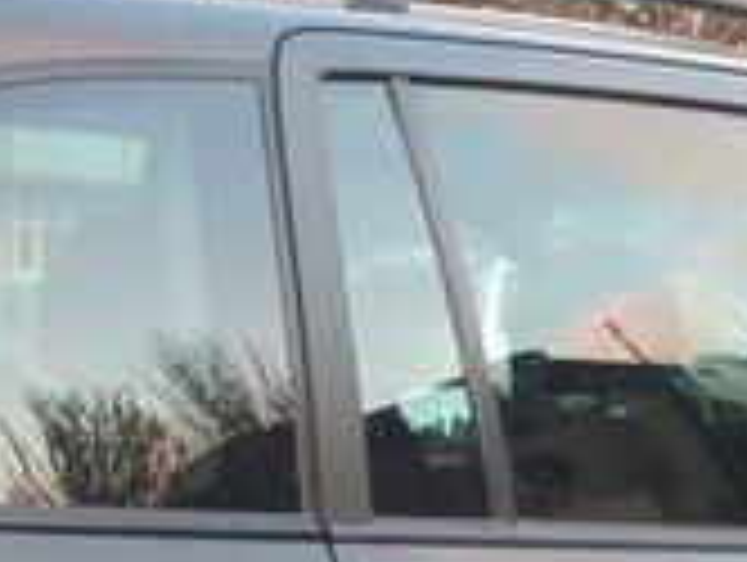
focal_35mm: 115
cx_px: 238
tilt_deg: -12.9
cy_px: 865
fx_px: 2485
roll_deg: -1.1
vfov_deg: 12.2
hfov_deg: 17.0
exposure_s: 1/33
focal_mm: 4.15
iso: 100
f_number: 2.2
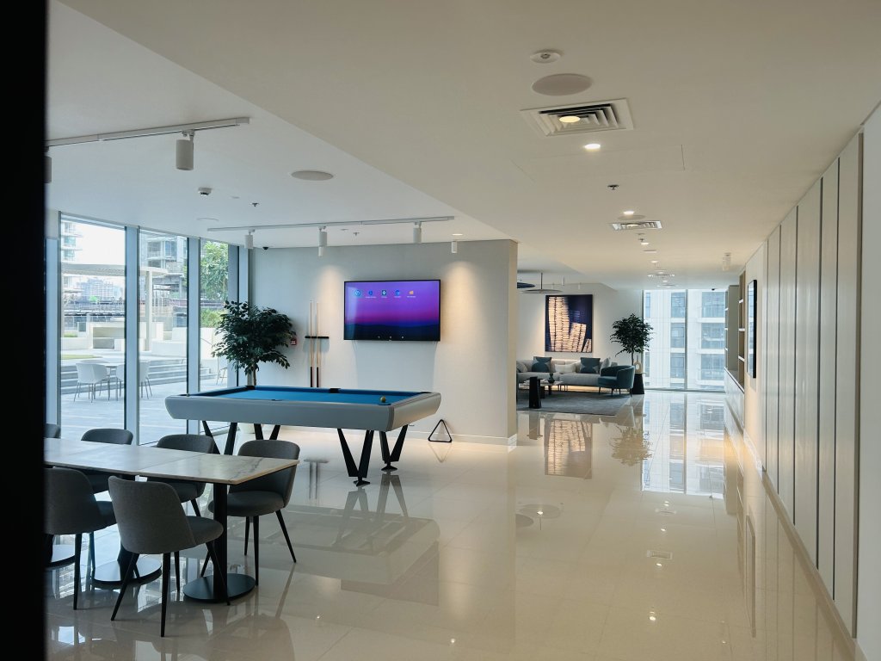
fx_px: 662
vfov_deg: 53.1
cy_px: 330
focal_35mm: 26
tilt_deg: -0.5
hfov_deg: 67.3
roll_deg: -0.3
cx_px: 440
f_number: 1.5
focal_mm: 5.7
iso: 40
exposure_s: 1/184
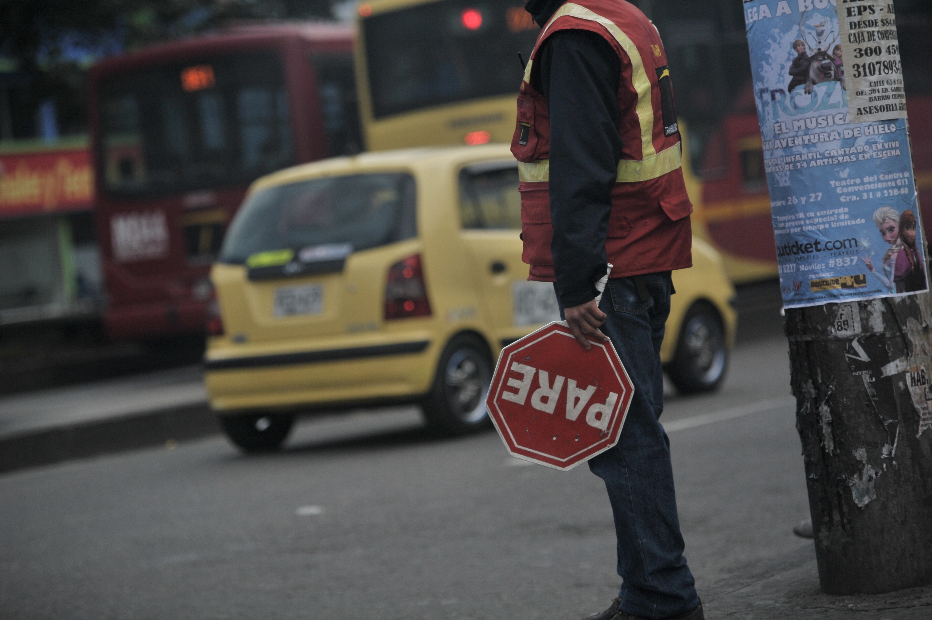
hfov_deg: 16.8
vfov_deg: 11.2
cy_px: 310
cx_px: 466
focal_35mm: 122
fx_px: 3156
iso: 640
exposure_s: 1/3200
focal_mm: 122
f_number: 3.2
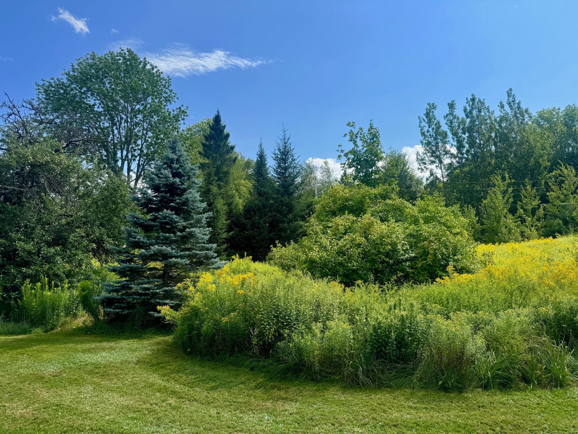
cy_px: 217
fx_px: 401
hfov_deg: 71.6
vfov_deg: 56.8
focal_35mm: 24
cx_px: 289
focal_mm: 6.76
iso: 80
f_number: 1.78
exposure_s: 1/4608
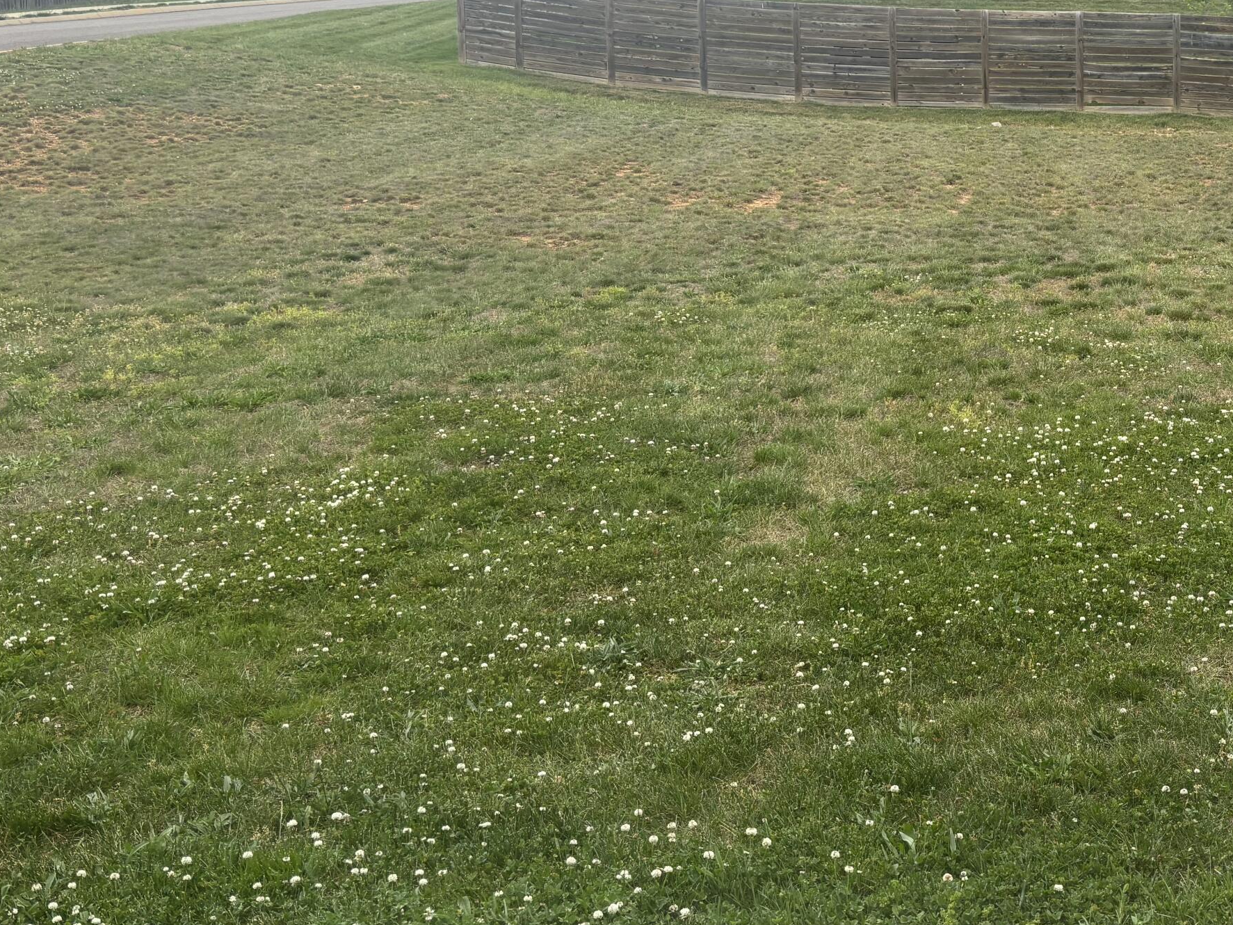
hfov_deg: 40.9
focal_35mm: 44
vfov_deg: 32.4
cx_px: 1007
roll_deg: -0.6
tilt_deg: -4.9
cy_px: 257
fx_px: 1567
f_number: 1.6
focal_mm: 5.96
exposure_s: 1/1751
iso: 50
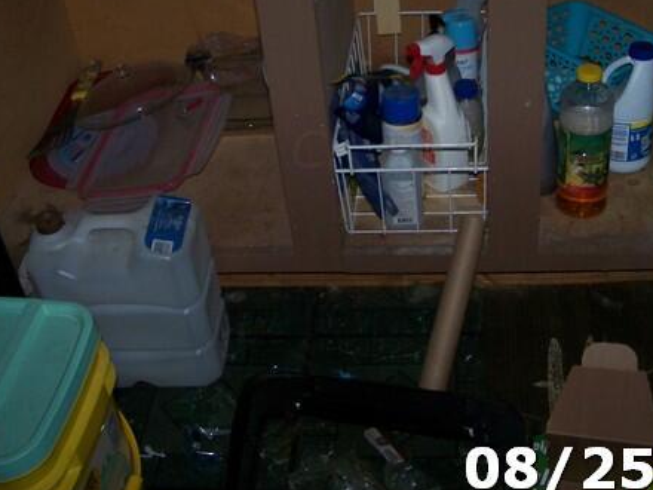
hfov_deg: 39.5
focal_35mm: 48
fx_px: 905
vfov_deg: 30.0
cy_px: 150
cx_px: 386
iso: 200
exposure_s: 1/30
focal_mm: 5.85
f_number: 2.8
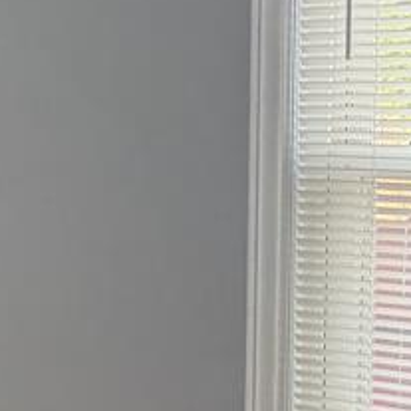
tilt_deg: -2.9
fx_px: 1410
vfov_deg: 16.6
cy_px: 177
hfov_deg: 13.2
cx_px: -516
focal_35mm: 105
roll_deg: +2.3
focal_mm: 6.76
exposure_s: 1/120
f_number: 1.78
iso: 125
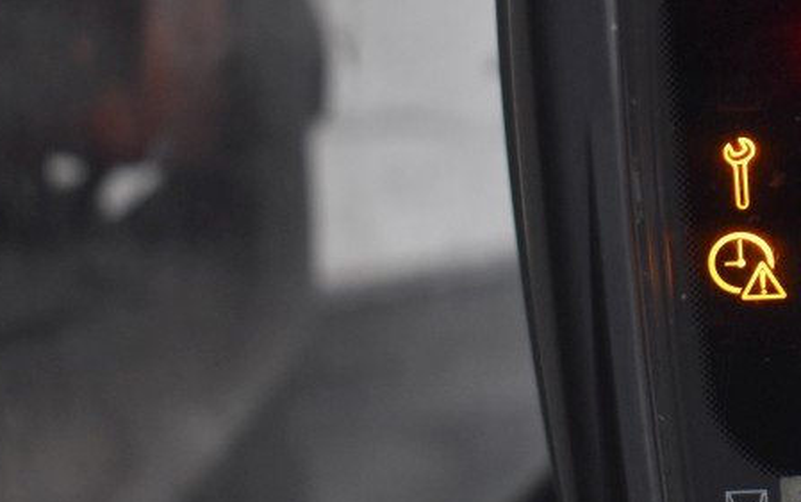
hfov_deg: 17.9
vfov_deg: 11.9
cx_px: 987
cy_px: 184
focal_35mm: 110
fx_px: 2410
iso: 1000
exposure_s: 1/60
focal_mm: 27
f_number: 4
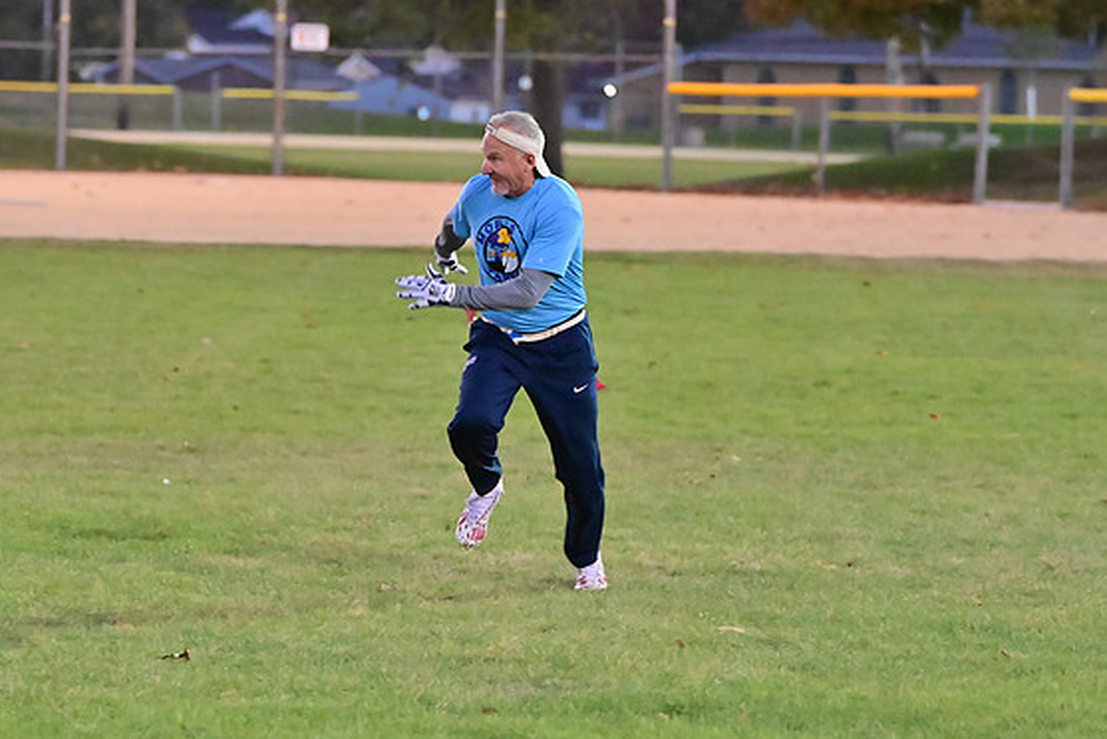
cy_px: 370
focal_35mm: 203
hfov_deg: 10.1
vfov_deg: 6.8
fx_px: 6245
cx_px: 562
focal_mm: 130
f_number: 4
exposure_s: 1/500
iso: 6400
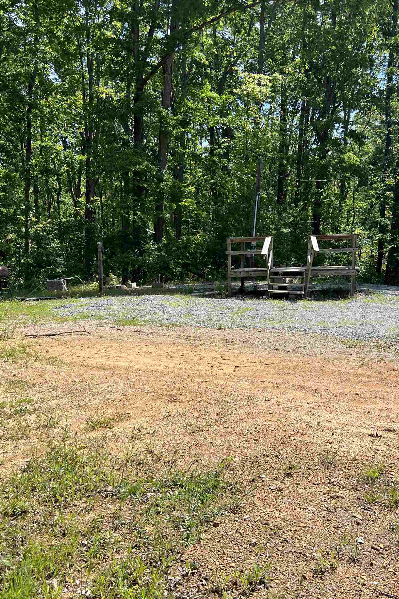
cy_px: 298
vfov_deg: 51.9
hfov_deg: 35.9
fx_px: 615
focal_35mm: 37
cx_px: 218
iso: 50
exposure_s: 1/2571
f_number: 1.5
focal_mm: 5.7
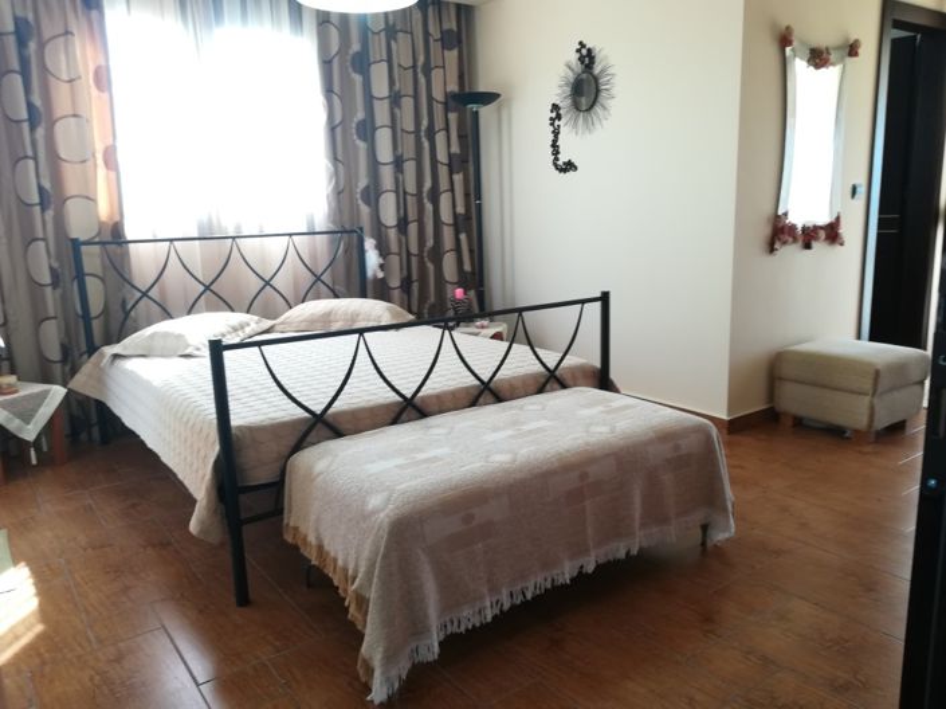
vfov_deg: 53.0
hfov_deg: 67.3
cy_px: 354
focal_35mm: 26
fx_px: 710
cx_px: 473
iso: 100
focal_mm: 3.83
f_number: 2.2
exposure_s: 1/15
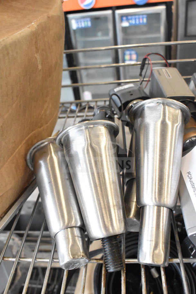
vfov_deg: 57.2
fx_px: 269
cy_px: 147
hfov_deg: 40.0
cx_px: 98
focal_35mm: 33
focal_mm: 22
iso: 6400
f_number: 7.1
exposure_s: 1/200
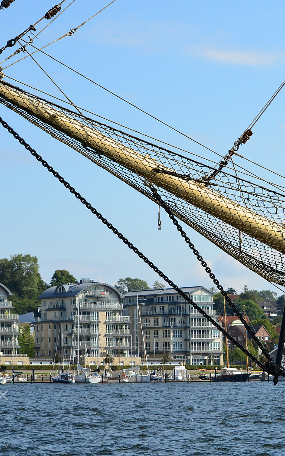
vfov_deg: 16.3
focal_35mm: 128
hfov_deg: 10.2
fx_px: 1588
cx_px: 247
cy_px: 227
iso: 100
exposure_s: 1/250
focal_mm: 55
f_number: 8
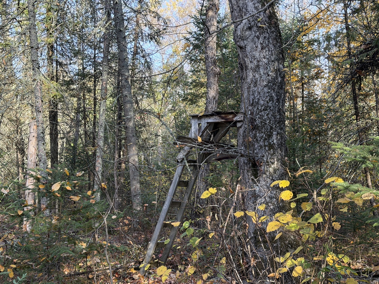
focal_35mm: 48
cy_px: 142
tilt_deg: +1.4
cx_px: 190
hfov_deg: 39.7
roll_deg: +0.7
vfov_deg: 30.3
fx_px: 526
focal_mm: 6.76
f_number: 1.78
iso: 80
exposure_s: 1/276
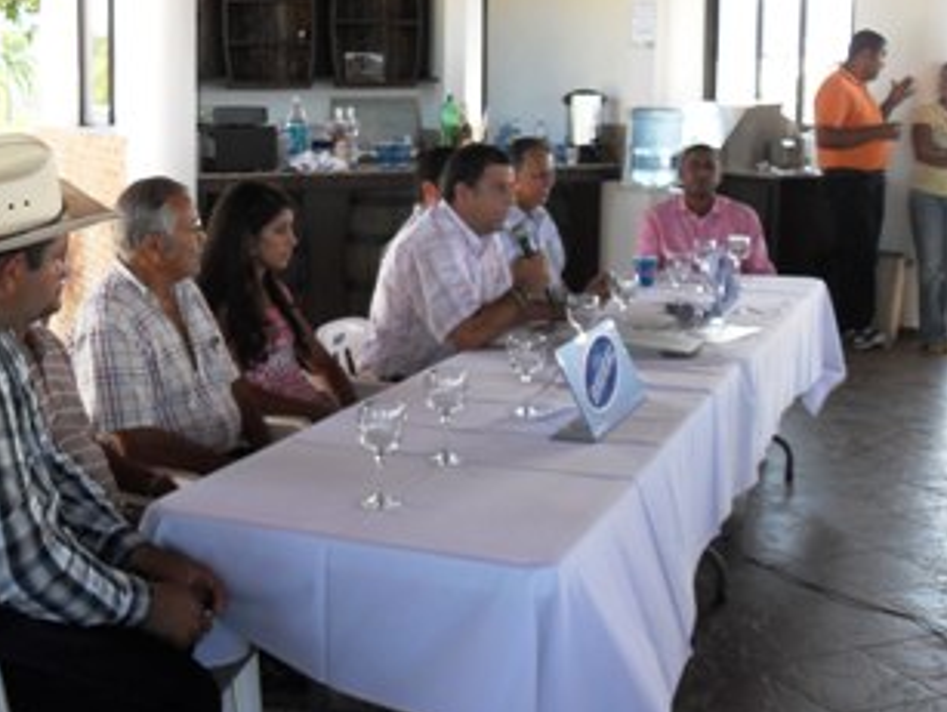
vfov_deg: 28.6
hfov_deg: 37.0
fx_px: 1397
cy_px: 308
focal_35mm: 51
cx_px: 312
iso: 100
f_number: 2.8
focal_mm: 6.2
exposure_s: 1/125
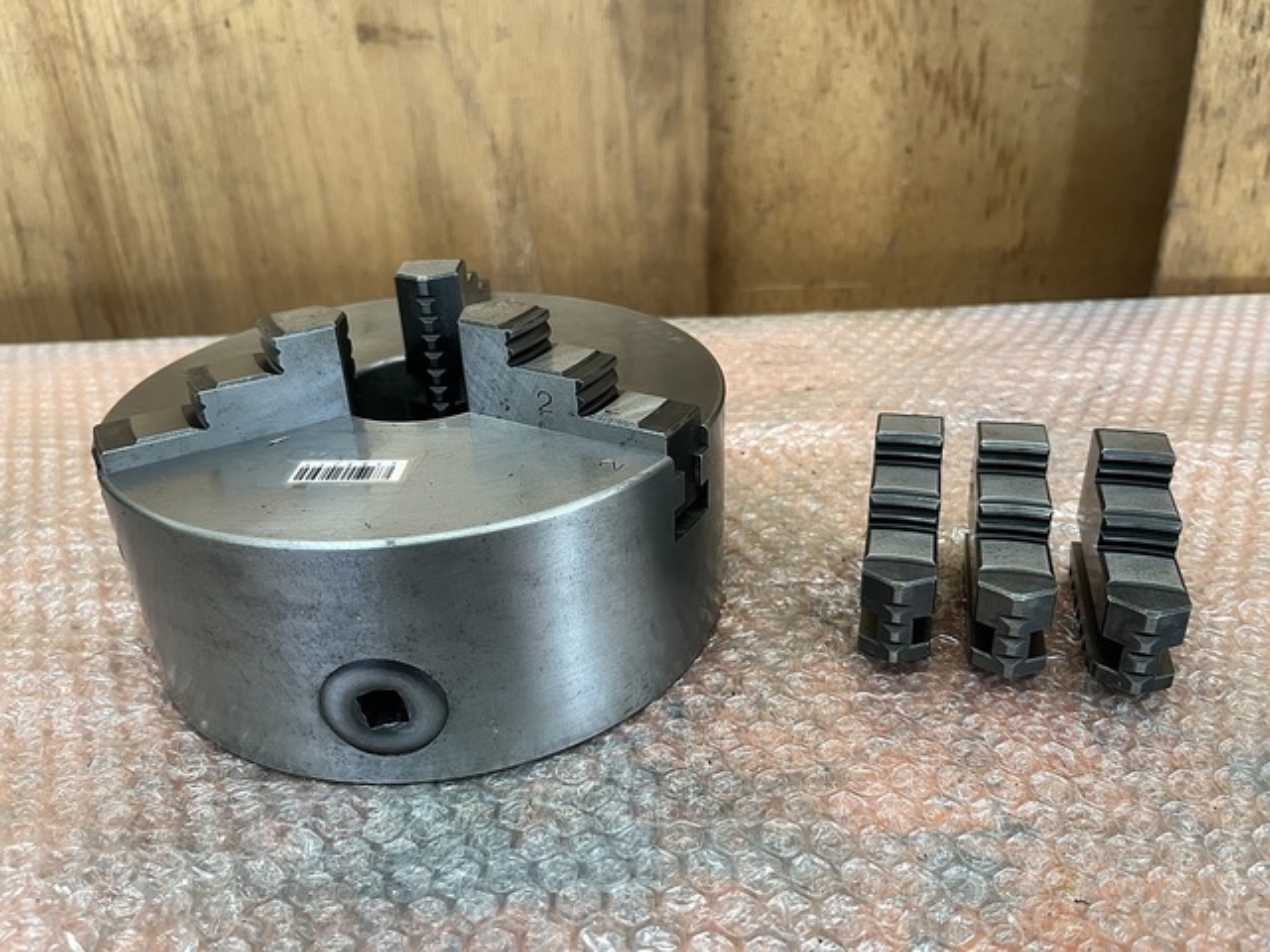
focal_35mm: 26
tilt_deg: -29.4
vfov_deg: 53.1
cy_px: 476
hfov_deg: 67.3
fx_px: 954
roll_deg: +2.5
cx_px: 635
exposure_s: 1/66
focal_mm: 5.1
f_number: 1.6
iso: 125
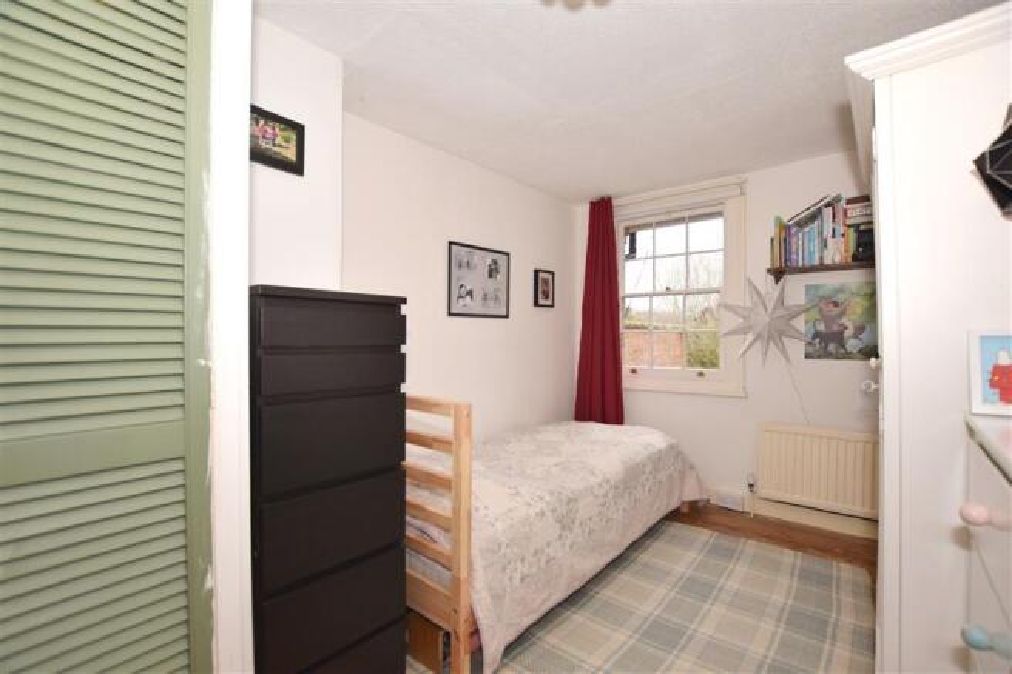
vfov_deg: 77.3
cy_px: 337
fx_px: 422
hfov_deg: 100.4
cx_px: 506
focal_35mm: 15
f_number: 5.6
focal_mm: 10
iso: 400
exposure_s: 1/200
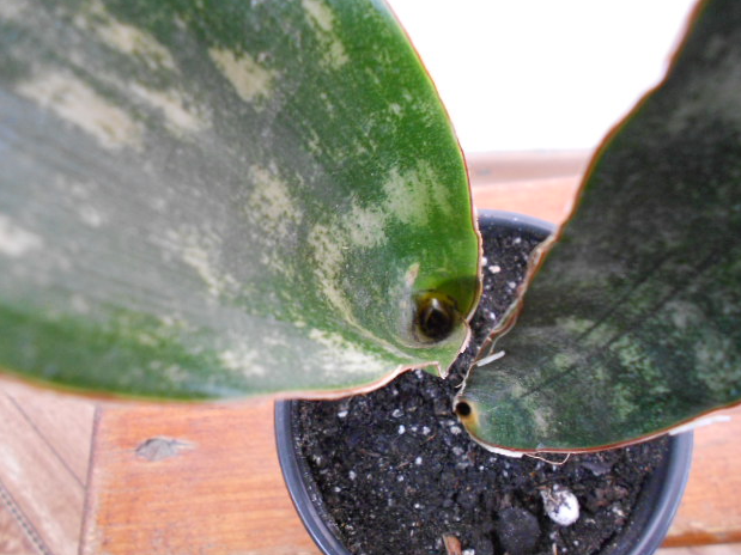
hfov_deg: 60.0
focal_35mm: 30
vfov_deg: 46.8
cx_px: 381
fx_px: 642
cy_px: 281
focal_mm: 5.3
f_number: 3.4
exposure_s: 1/15
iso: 400
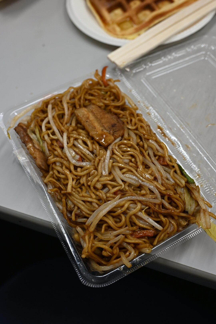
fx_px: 450
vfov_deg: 39.6
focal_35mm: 50
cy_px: 162
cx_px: 108
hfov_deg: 27.0
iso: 560
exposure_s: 1/100
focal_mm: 50
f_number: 6.3
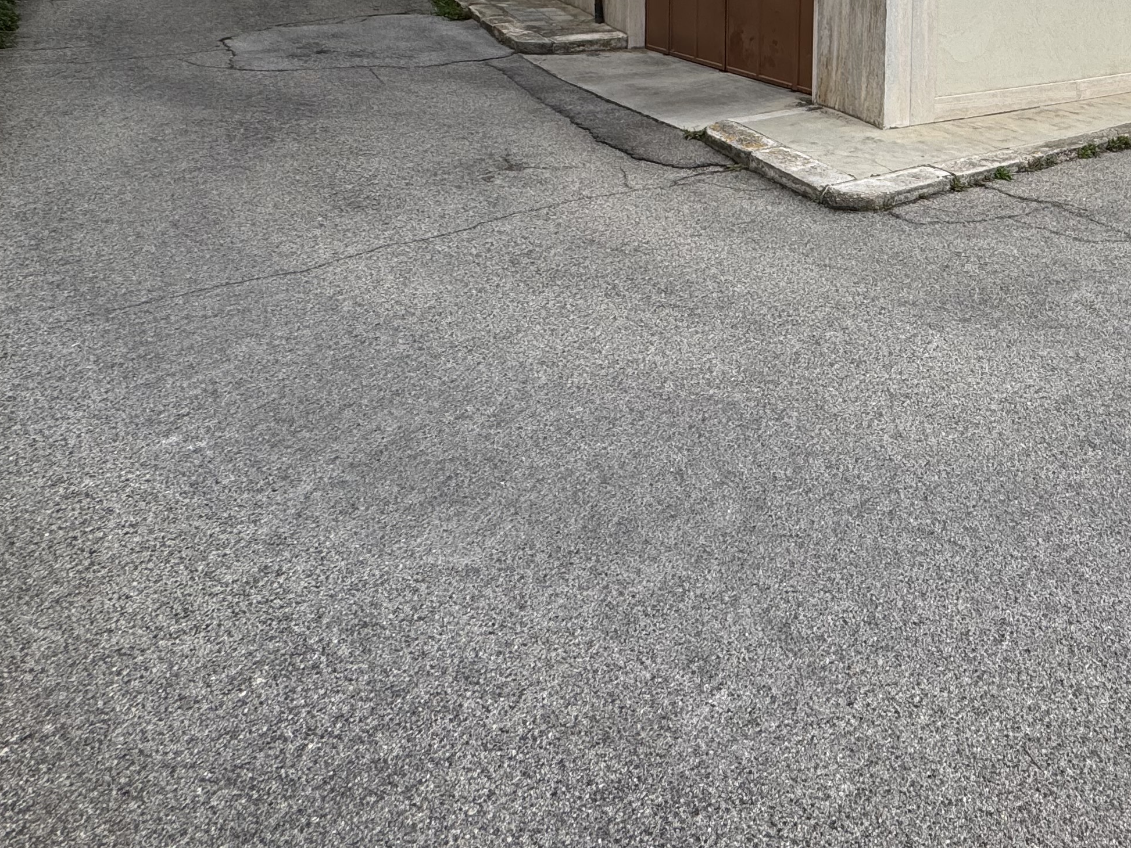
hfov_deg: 54.2
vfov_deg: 41.2
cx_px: 1007
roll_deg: -1.6
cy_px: -24
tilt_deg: -2.7
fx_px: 948
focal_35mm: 29
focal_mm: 2.22
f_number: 2.2
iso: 40
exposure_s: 1/1277
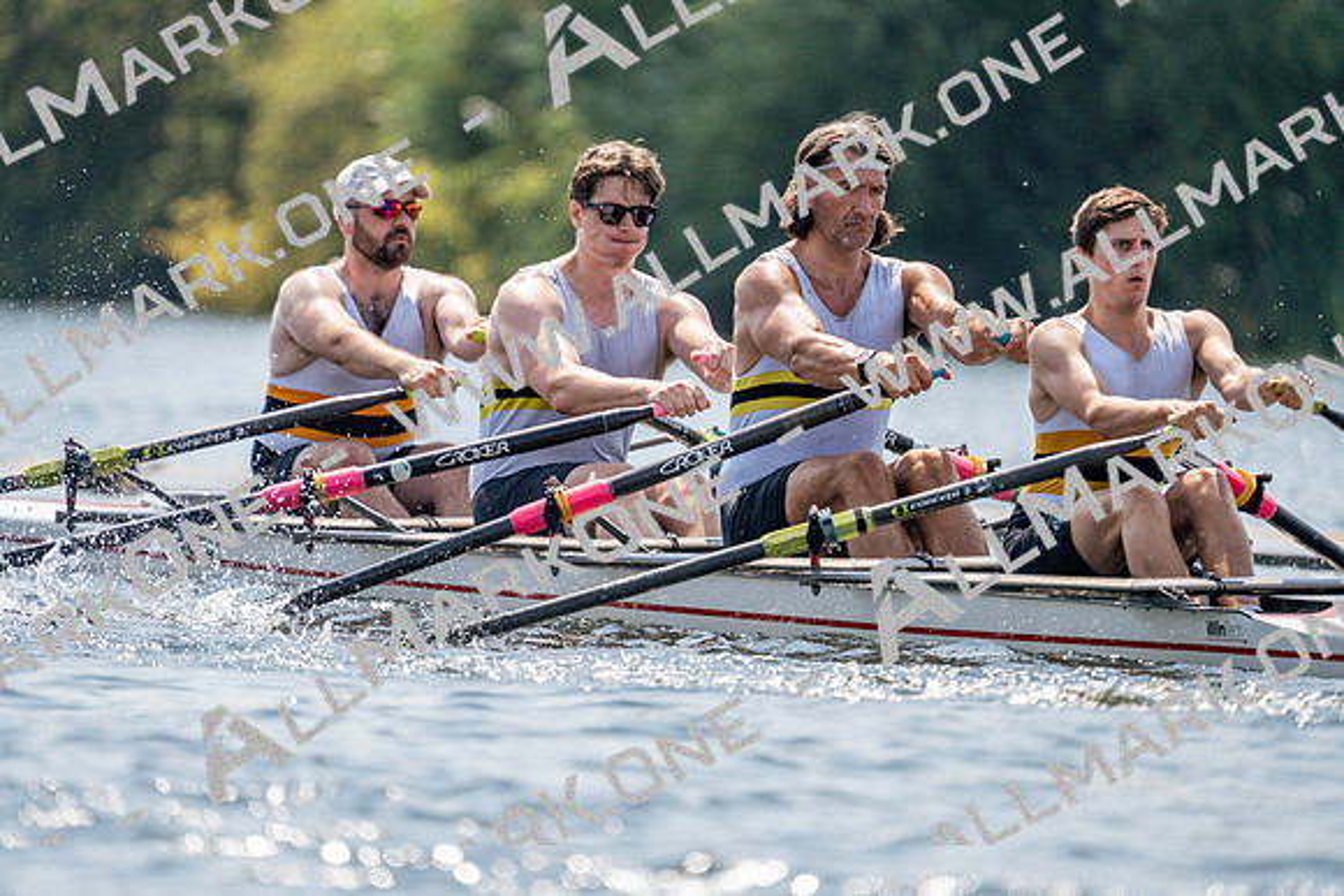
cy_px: 448
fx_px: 22404
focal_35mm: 600
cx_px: 672
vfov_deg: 2.3
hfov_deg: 3.4
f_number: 6.3
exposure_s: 1/1600
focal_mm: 600
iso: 250
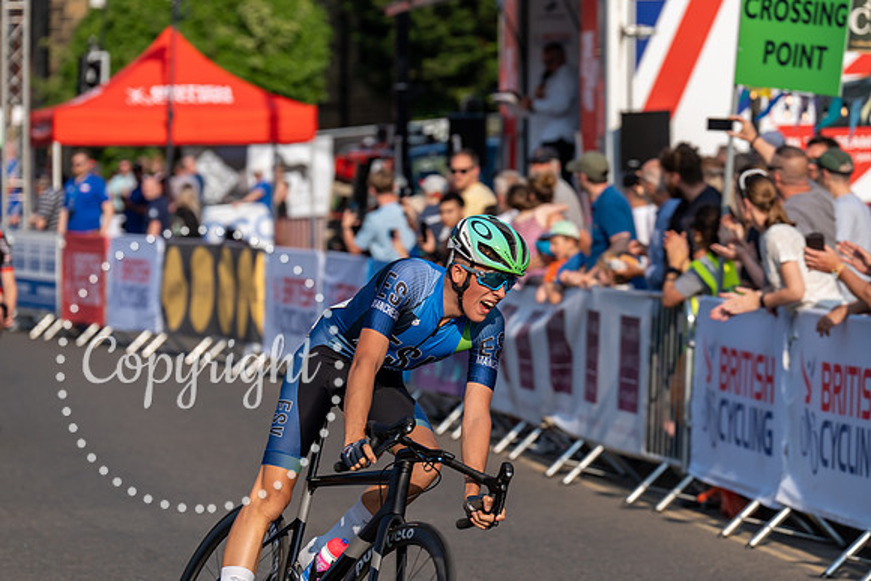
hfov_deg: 11.1
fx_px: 4477
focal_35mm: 185
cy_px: 290
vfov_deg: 7.4
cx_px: 436
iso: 160
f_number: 5
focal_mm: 185
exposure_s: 1/1000
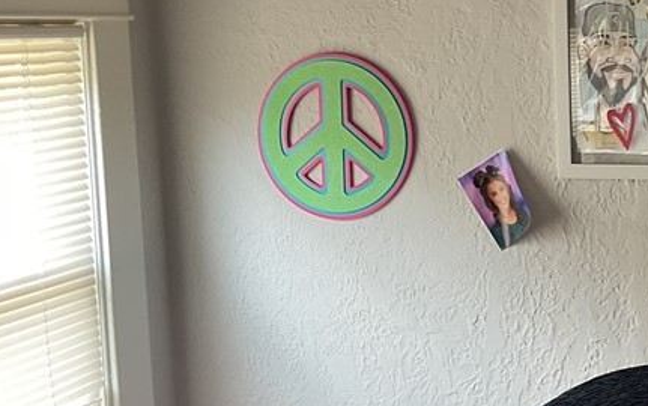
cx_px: 643
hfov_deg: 26.7
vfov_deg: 17.9
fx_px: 1290
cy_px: 179
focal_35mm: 73
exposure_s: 1/60
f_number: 1.8
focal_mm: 3
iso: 50
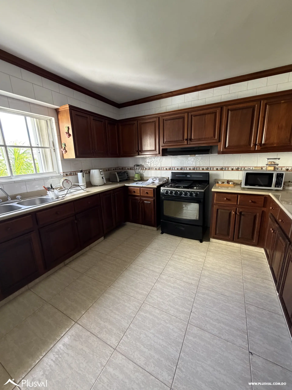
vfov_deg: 102.1
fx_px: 157
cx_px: 146
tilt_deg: -10.7
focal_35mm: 14
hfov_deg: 85.7
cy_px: 195
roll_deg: +2.0
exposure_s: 1/67
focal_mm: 2.22
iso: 320
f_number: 2.2
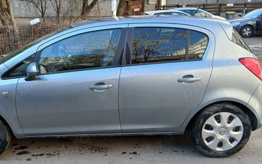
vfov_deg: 33.6
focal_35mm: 38
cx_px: 93
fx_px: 271
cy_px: 76
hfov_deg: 50.8
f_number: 1.8
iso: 40
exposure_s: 1/100
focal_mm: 3.98
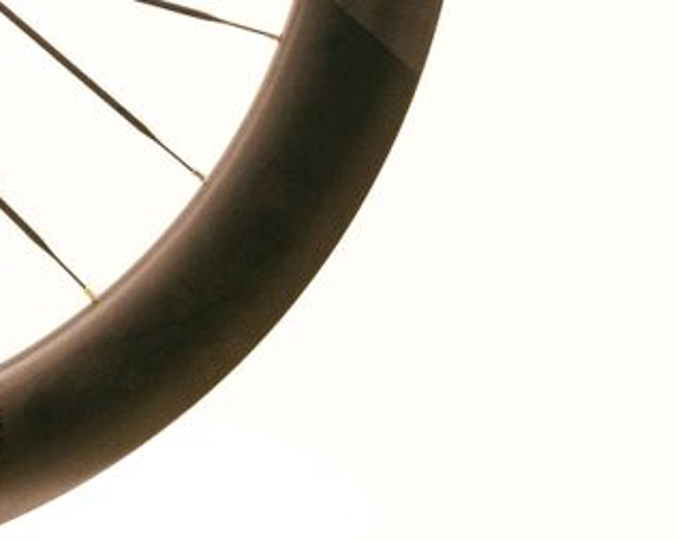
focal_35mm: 153
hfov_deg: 12.1
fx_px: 3067
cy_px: -171
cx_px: -284
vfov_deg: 9.9
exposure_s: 1/125
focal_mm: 43
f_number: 7.1
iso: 1600
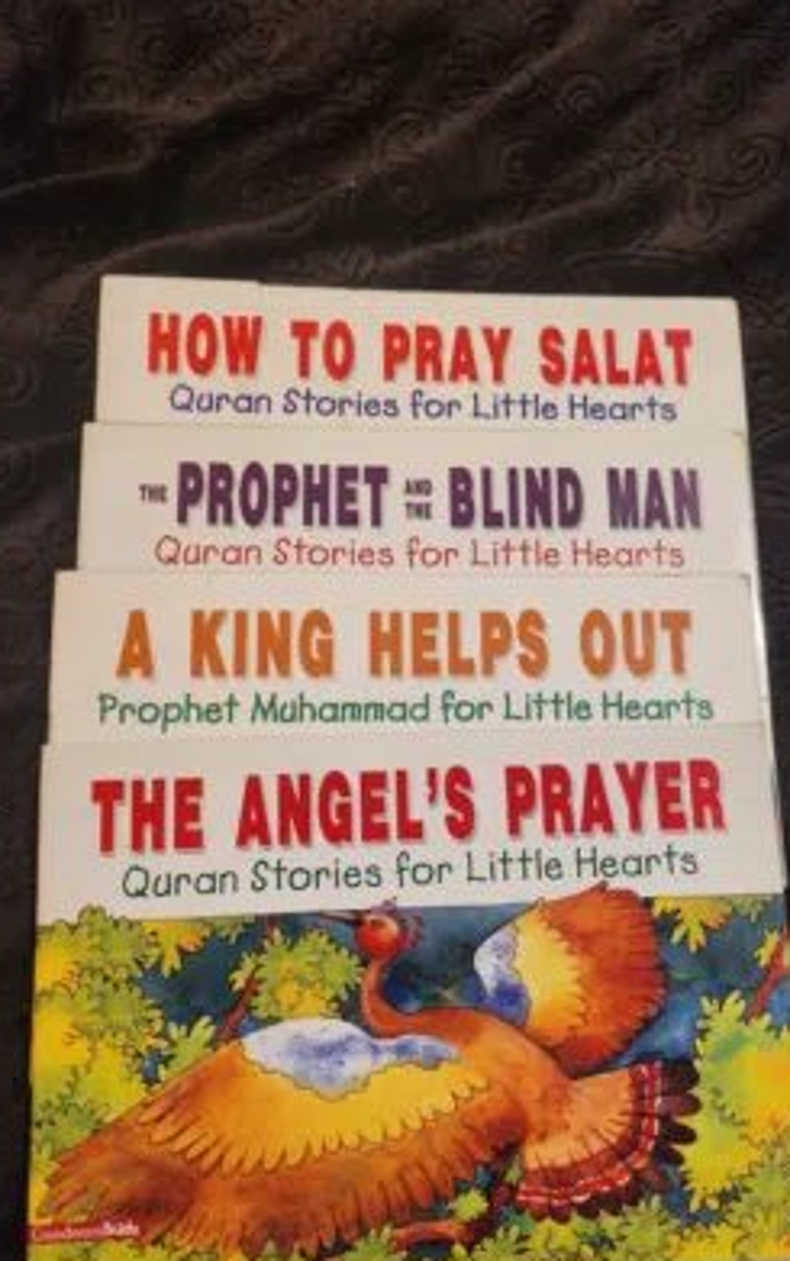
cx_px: 442
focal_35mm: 26
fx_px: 894
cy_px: 639
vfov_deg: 70.4
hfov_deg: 47.6
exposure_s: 1/50.3
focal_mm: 5
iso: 500
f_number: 1.8
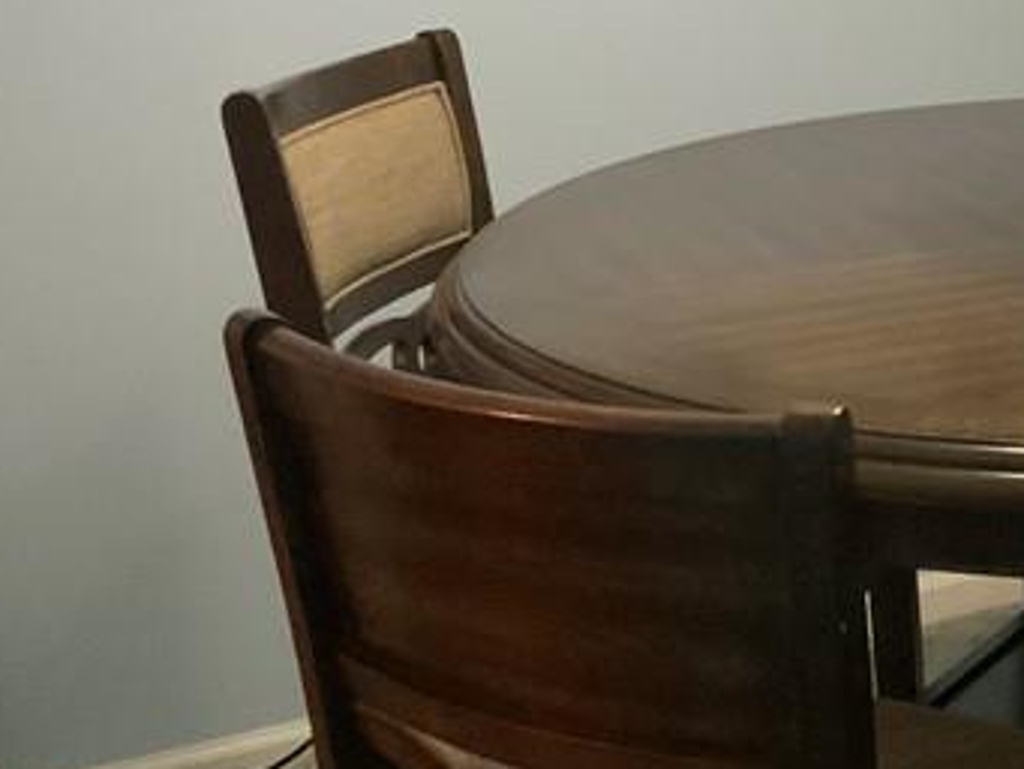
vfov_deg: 16.8
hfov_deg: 21.1
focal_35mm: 87
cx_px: 1204
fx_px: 2575
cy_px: 81
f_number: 1.8
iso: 320
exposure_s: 1/40
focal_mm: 3
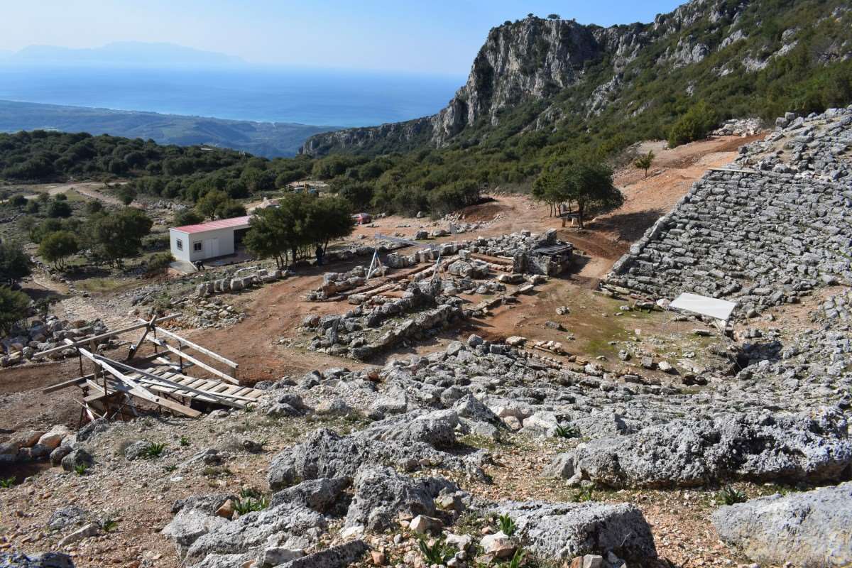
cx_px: 426
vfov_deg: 47.9
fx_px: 639
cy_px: 284
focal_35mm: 27
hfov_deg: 67.4
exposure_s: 1/400
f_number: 10
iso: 200
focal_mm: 18
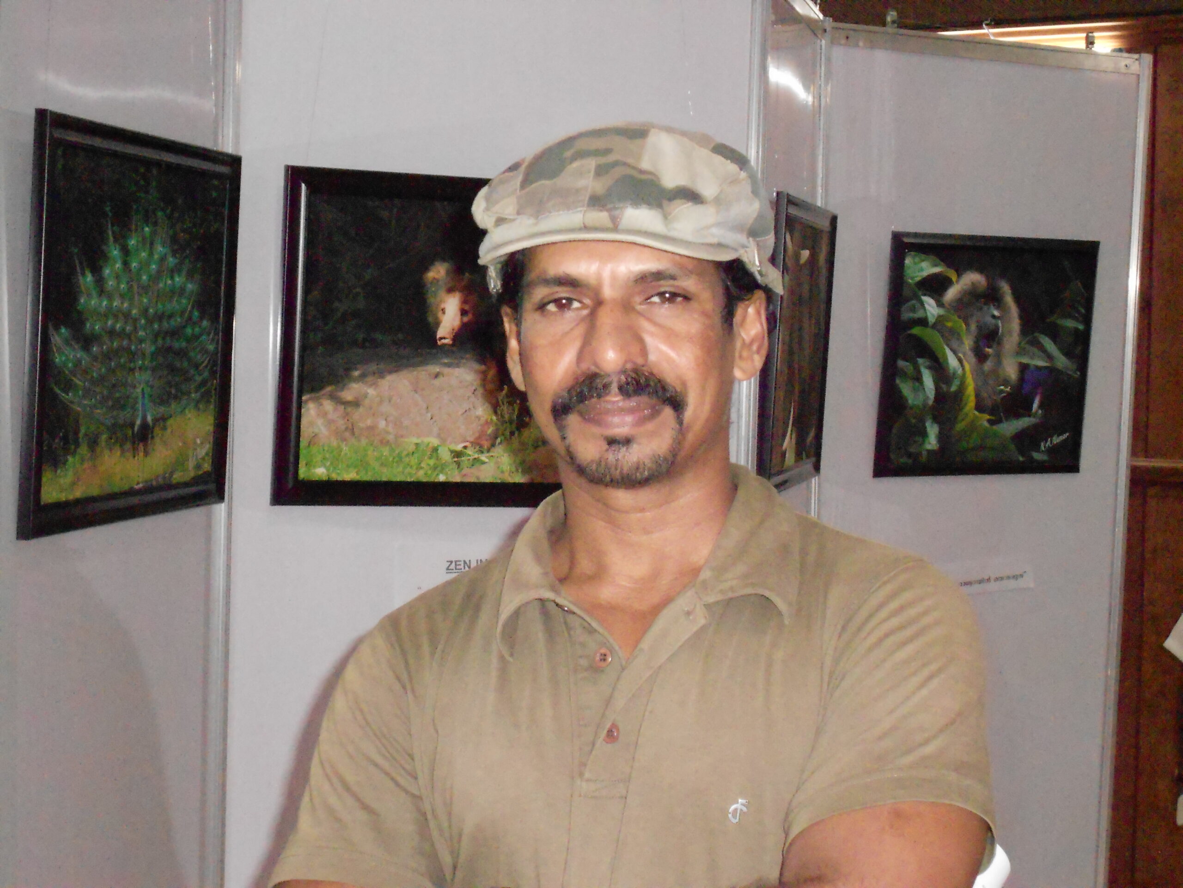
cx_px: 592
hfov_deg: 25.7
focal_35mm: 76
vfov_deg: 19.4
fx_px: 2597
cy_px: 444
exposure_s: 1/60
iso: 1600
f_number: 5.8
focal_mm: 13.5
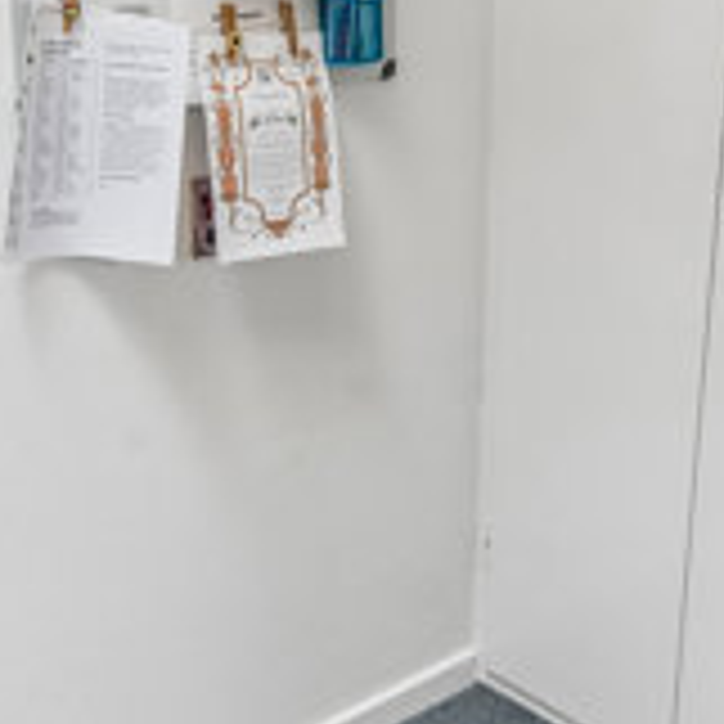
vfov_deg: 29.0
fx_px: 1396
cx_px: 423
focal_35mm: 59
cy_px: 308
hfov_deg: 29.0
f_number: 10
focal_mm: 14
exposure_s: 1/8
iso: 200
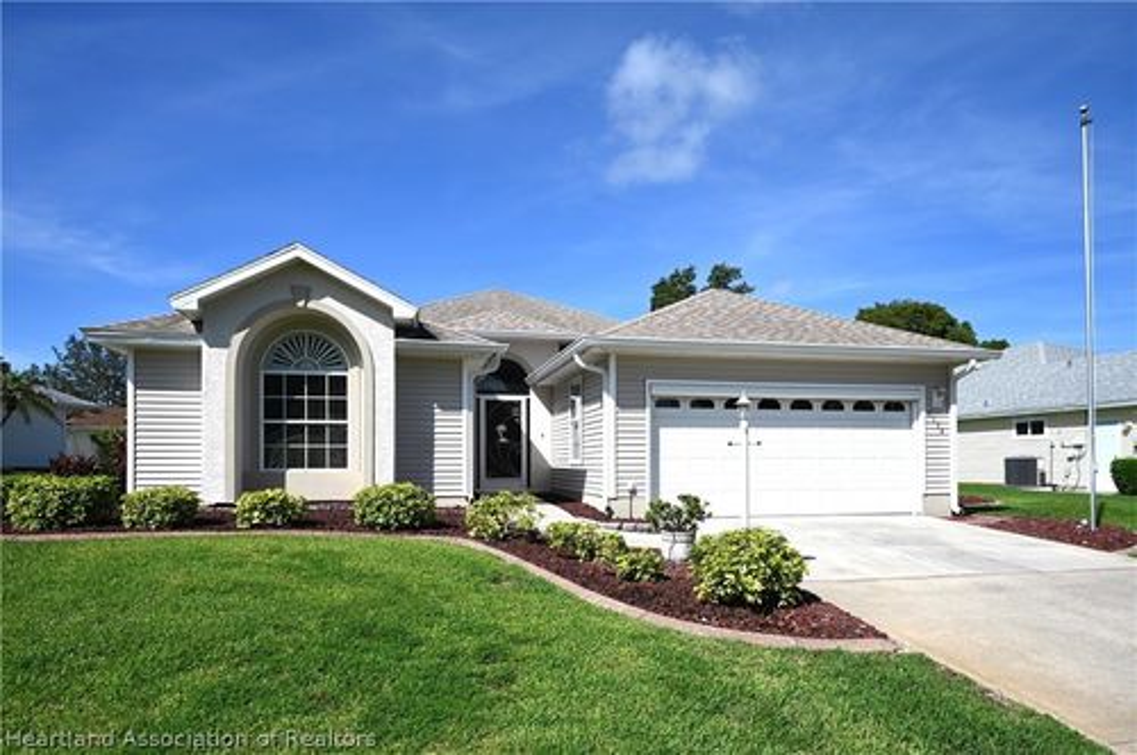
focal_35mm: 18
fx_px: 568
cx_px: 568
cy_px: 378
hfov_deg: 90.1
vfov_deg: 67.2
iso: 100
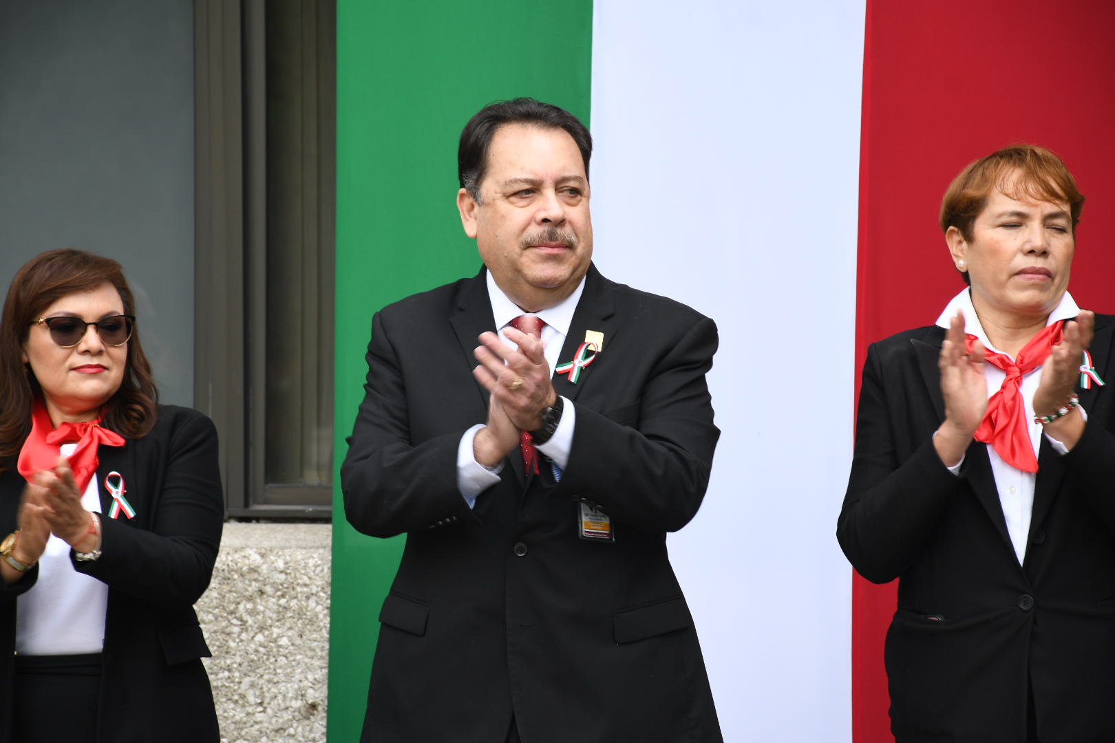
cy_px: 372
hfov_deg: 11.8
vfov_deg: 7.9
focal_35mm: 174
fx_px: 5389
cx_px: 558
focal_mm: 116
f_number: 7.1
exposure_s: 1/125
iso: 250
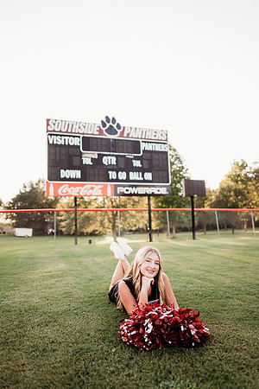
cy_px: 194
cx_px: 130
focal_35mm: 24
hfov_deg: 53.1
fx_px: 259
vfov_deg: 73.7
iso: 125
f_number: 2
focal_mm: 24
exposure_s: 1/500
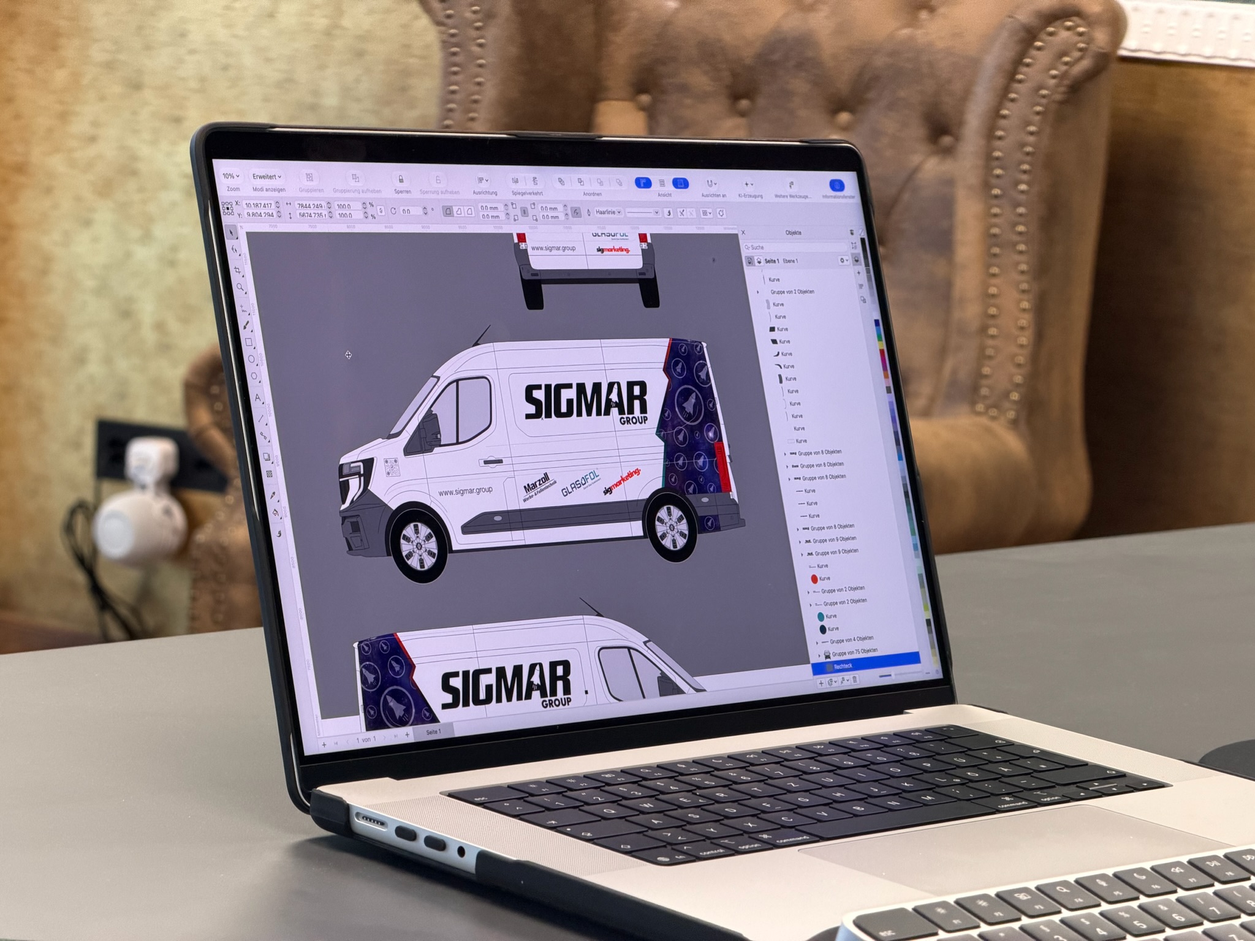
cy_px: 470
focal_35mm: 100
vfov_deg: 14.8
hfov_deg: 19.6
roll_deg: -3.9
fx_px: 3625
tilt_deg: -7.9
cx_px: 628
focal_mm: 16.89
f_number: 2.8
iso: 320
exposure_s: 1/50
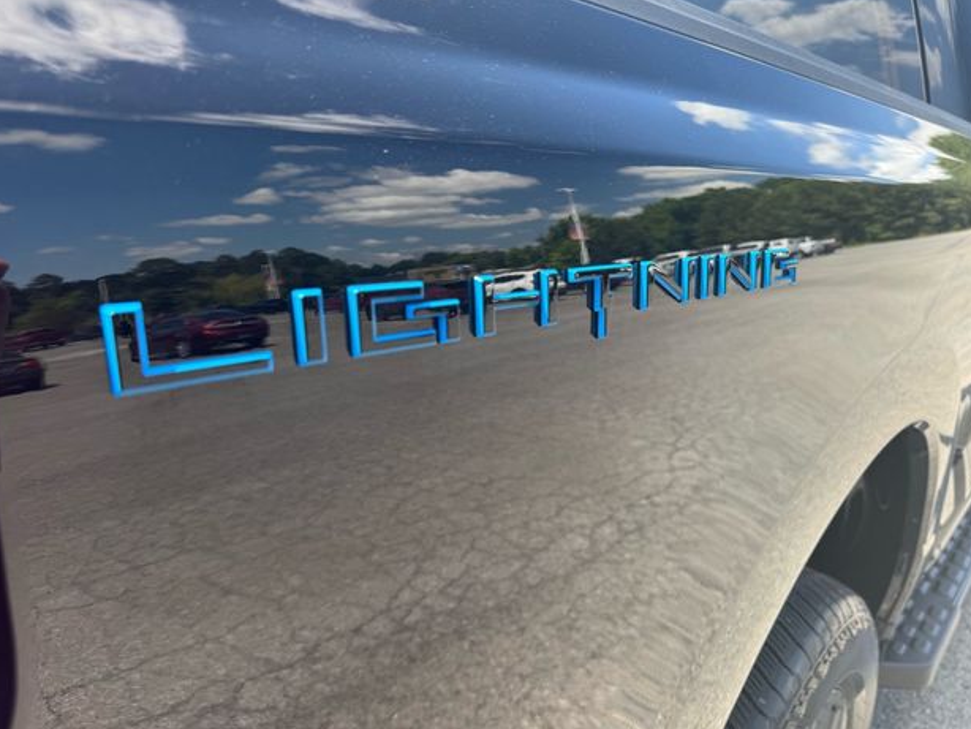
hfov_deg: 69.4
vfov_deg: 54.9
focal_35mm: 25
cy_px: 375
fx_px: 702
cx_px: 473
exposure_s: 1/658
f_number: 1.78
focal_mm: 6.76
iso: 80
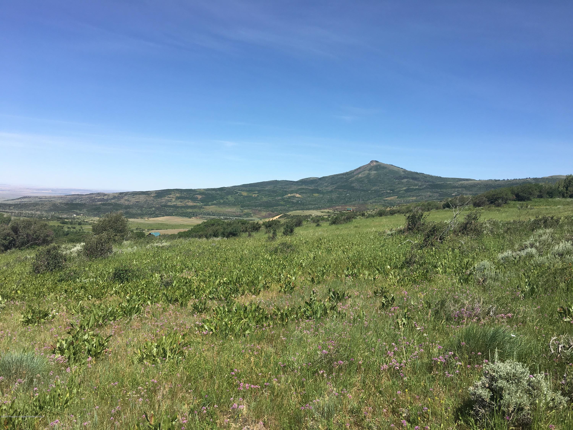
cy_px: 215
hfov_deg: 61.7
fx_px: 480
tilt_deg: -1.6
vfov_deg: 48.2
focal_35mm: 29
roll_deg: -4.1
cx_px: 286
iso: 25
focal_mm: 4.15
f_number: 2.2
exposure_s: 1/1672
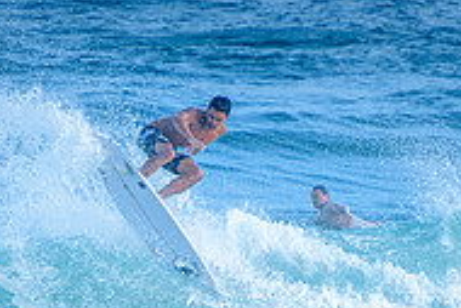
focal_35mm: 1499
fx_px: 19210
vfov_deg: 0.9
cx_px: 161
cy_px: 281
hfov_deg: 1.4
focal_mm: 400
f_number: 5.6
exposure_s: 1/1250
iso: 450
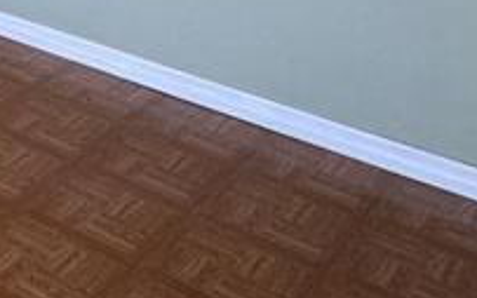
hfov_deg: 22.3
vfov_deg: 14.5
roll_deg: -0.3
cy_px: -293
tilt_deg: -4.2
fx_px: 975
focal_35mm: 75
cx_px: -251
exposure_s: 1/99
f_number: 2.2
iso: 200
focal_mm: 2.22
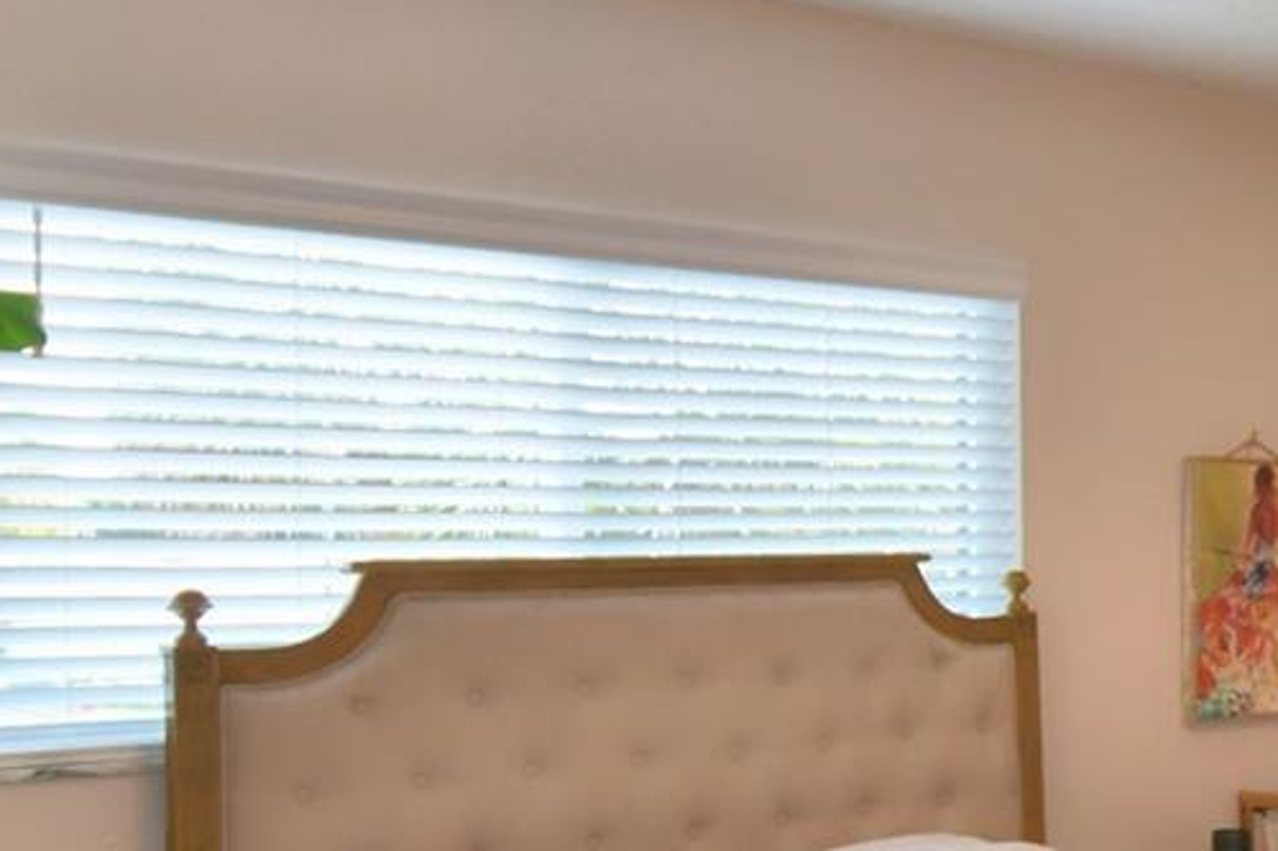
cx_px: 1283
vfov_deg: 27.9
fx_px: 1703
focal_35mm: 48
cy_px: 537
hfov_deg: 36.8
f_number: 4.5
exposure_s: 1/60
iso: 180
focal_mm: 10
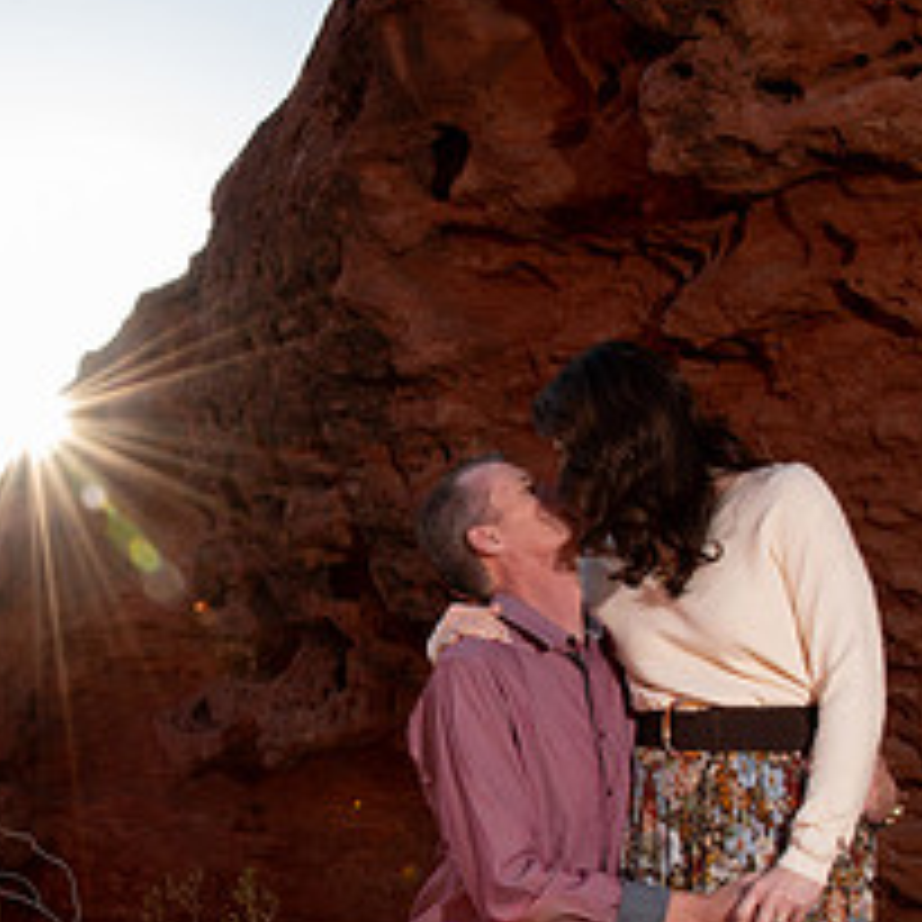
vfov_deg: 26.2
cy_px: 692
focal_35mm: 65
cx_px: 278
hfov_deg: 26.3
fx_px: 1959
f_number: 16
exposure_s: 1/100
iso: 400
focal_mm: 24
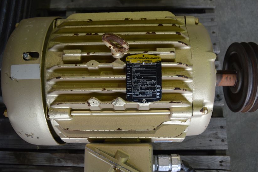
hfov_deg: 57.2
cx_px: 126
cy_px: 91
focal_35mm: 33
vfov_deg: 39.9
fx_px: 236
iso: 400
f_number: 4.5
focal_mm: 18
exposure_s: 1/80
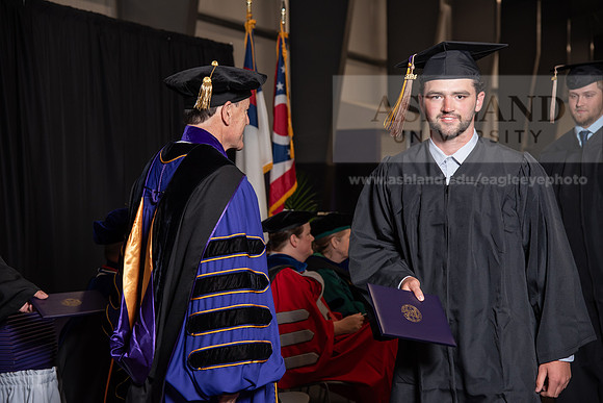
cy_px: 202
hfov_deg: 26.0
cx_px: 302
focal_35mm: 78
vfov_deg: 17.5
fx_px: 1307
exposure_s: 1/200
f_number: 5
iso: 1000
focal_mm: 78
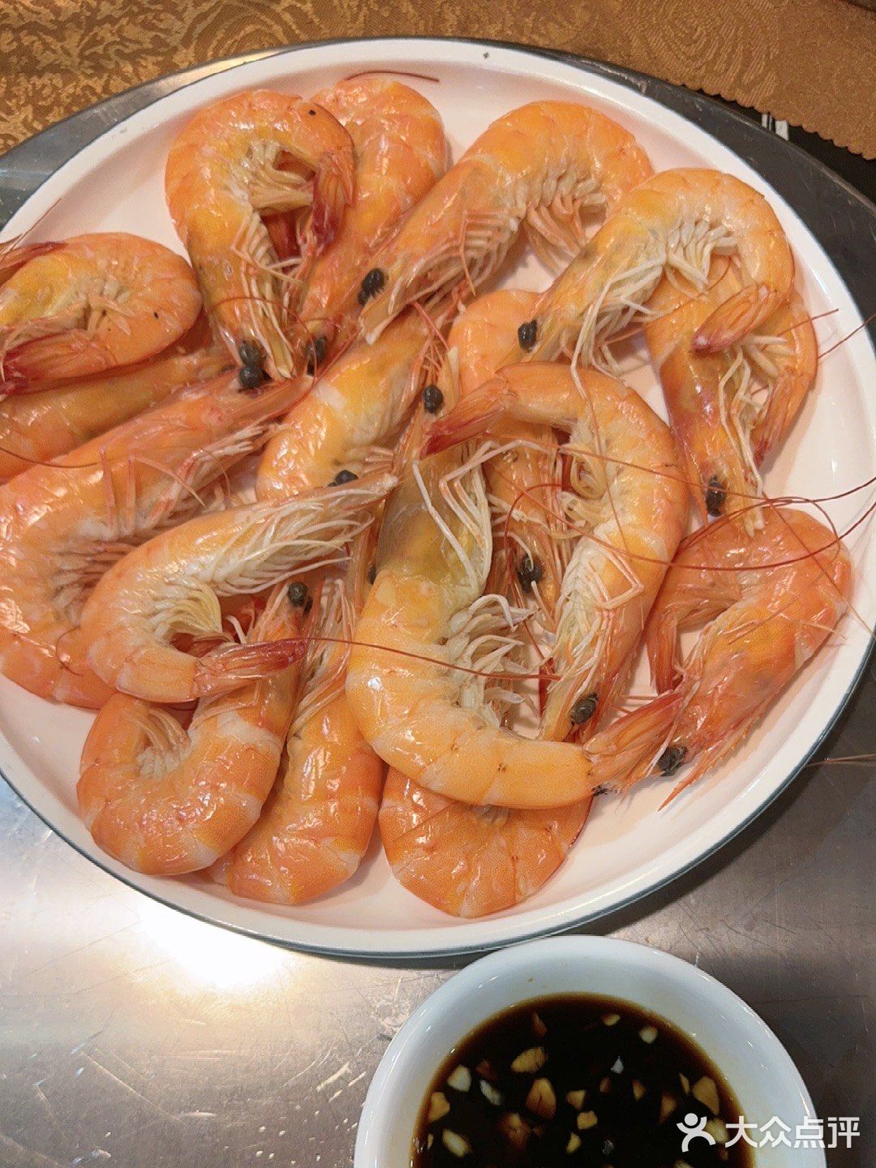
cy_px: 584
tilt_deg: -77.2
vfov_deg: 69.4
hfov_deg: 54.9
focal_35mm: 25
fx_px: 844
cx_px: 438
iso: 160
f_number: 1.78
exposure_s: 1/50
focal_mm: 6.76
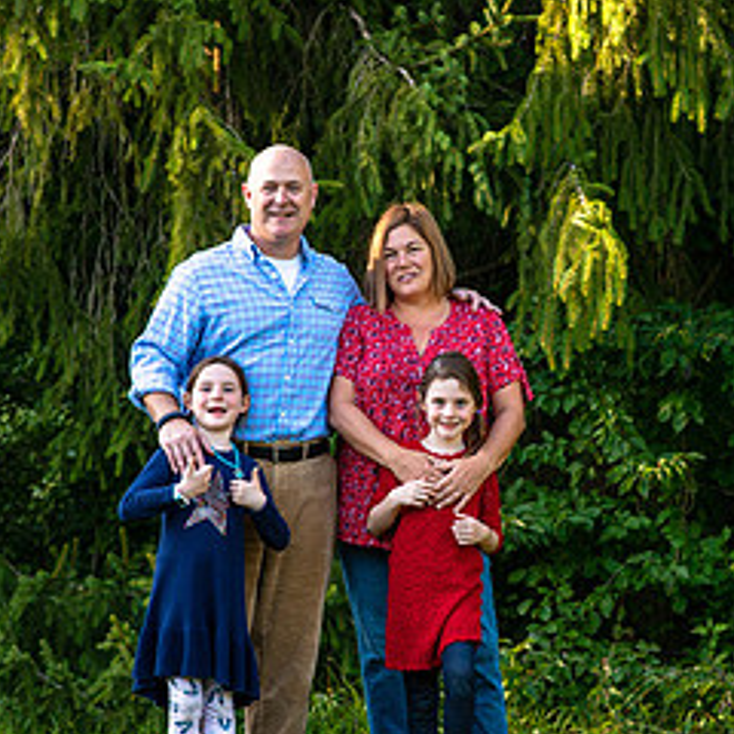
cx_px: 449
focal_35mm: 366
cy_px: 391
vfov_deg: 4.8
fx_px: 8780
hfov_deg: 4.8
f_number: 5.6
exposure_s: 1/125
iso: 200
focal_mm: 170
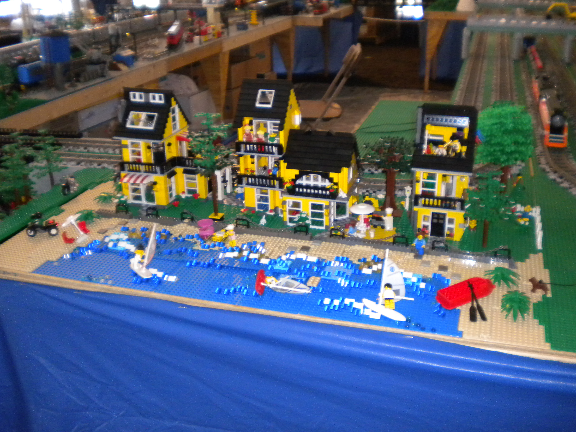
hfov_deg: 49.0
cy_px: 203
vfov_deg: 37.7
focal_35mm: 38
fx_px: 632
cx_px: 297
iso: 400
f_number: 3.1
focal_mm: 6.3
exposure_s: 1/30
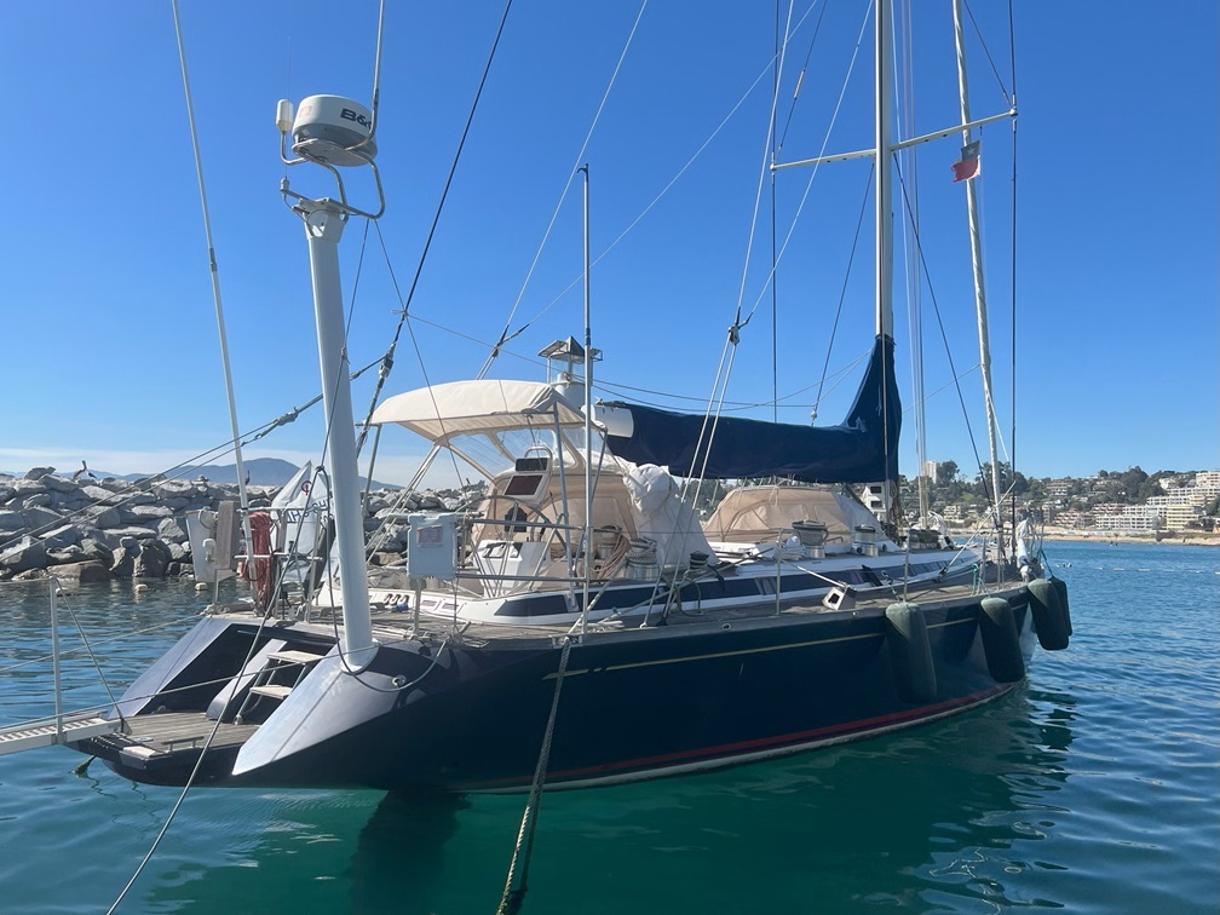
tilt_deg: +3.9
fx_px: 916
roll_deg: -2.3
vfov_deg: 53.1
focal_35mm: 26
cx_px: 610
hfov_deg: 67.3
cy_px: 458
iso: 50
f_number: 1.5
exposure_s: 1/4115
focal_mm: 5.7
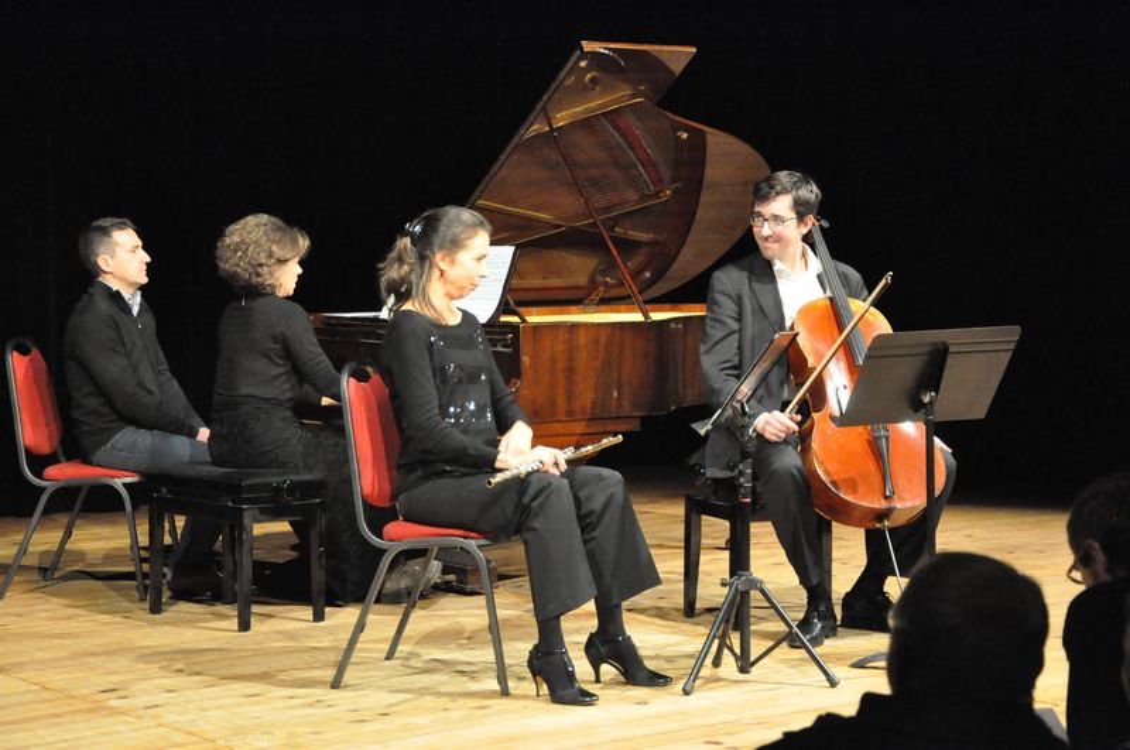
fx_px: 2351
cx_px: 565
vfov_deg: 18.1
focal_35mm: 75
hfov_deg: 27.0
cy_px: 375
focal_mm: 50
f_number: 5
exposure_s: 1/80
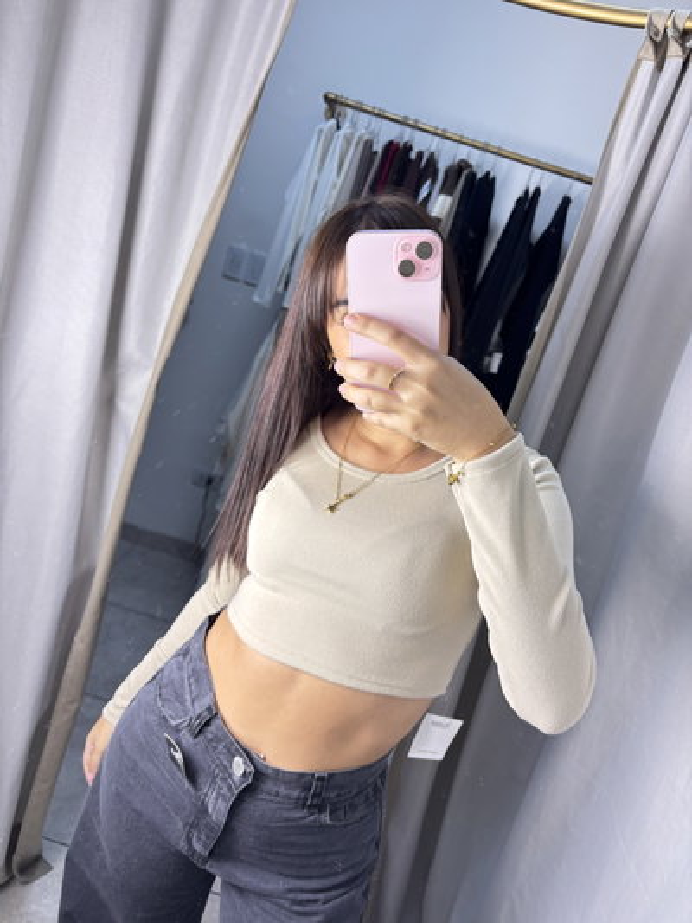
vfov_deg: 67.3
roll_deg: -18.6
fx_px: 693
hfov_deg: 53.1
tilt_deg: -14.8
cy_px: 462
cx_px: 346
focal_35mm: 26
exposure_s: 1/100
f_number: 1.6
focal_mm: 5.96
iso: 80
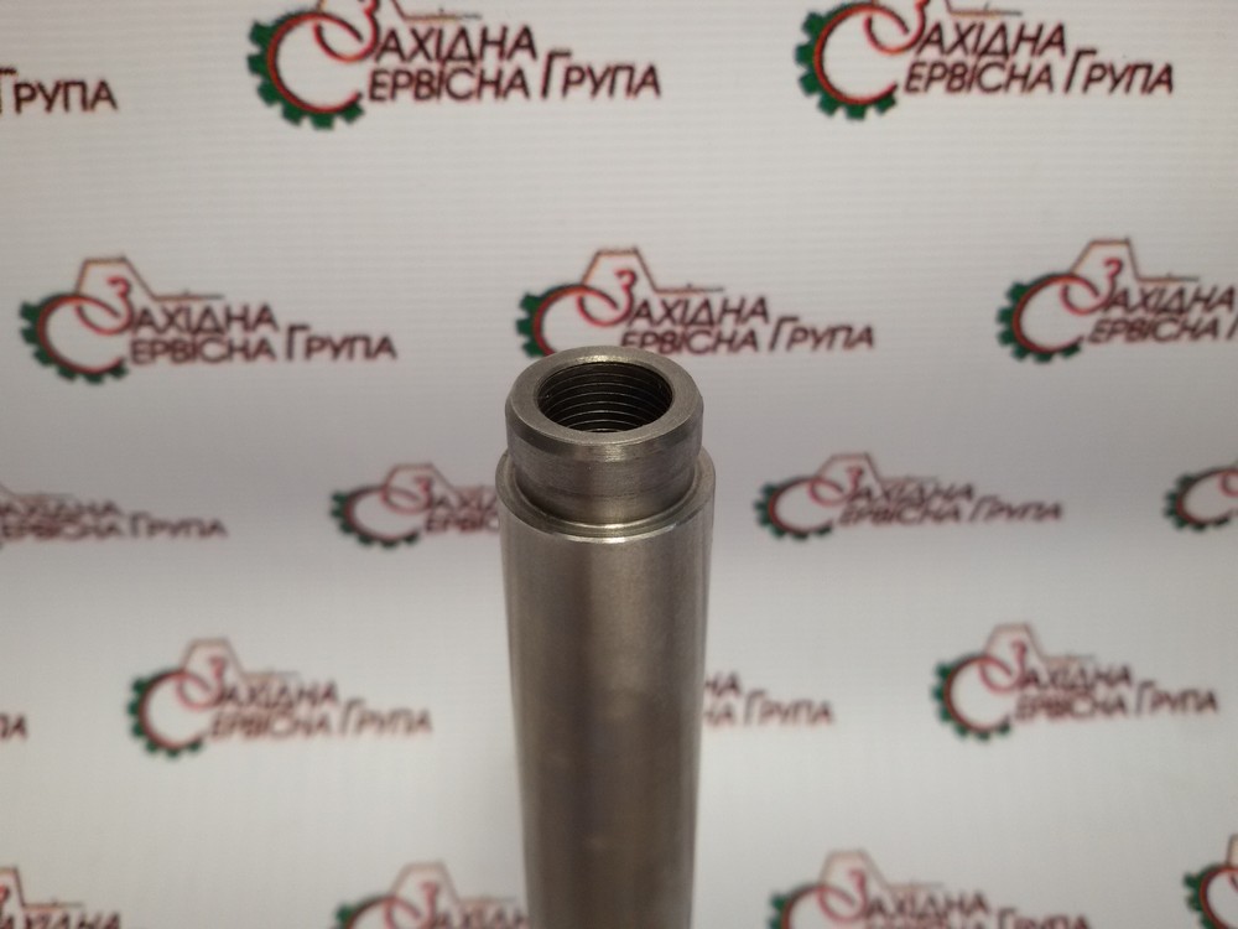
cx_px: 619
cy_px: 464
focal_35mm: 31
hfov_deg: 58.4
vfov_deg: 45.4
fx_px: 1109
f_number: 2.4
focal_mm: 2.93
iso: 64
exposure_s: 1/100
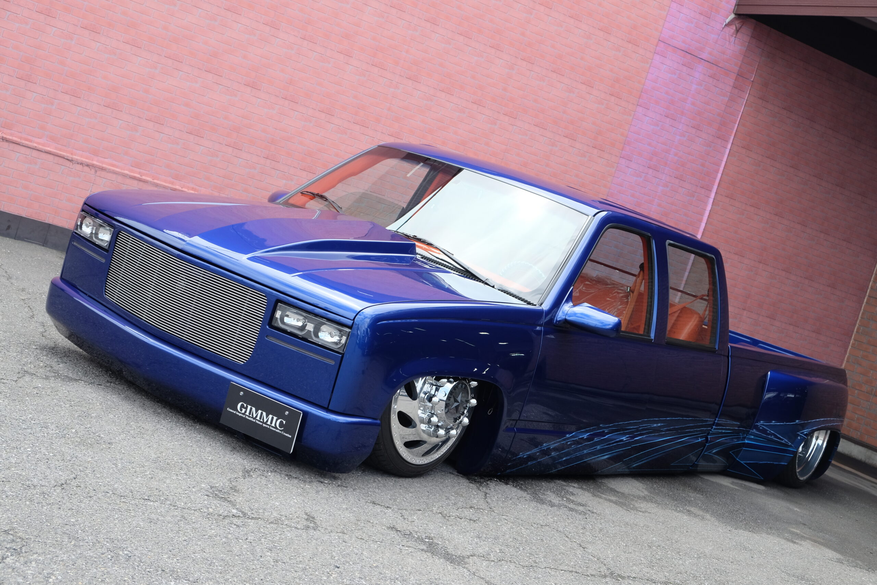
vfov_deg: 26.5
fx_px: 1242
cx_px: 438
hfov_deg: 38.9
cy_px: 292
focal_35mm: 51
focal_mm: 34.3
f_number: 5.6
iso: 400
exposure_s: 1/300
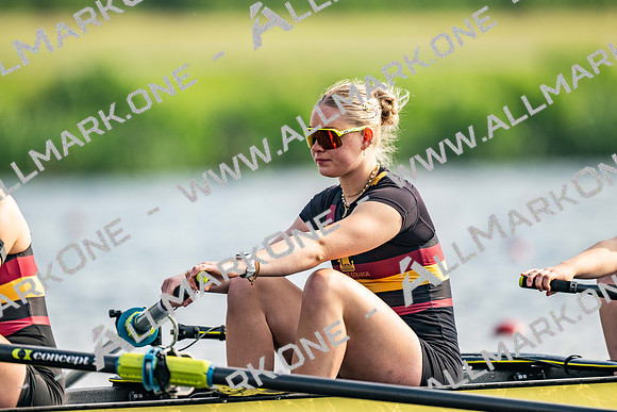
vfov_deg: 2.3
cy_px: 206
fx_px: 10285
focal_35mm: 600
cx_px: 308
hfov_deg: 3.4
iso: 360
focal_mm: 600
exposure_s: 1/2500
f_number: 4
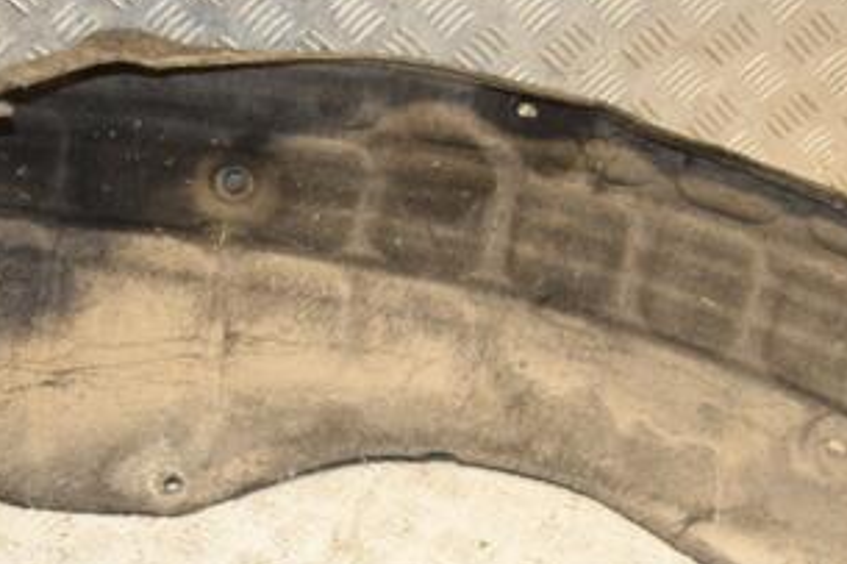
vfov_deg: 20.9
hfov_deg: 30.6
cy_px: 339
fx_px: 1528
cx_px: 242
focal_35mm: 65
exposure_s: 1/200
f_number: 5
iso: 800
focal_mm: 22
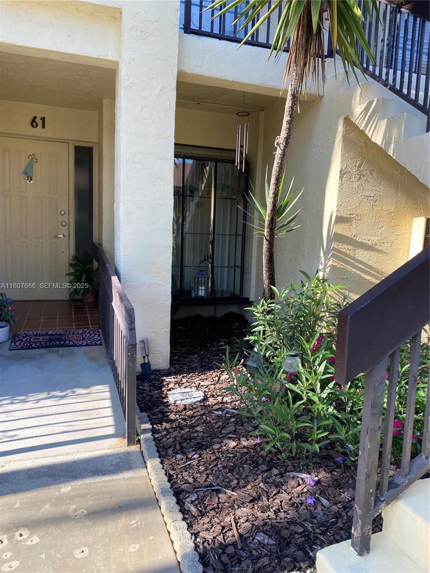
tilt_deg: -8.0
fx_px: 431
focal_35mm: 26
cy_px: 286
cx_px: 215
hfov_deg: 53.1
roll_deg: -2.5
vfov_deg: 67.3
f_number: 1.8
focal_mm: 4.25
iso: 32
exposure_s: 1/449
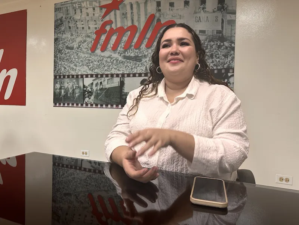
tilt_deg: -0.9
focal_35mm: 24
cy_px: 112
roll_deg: -1.6
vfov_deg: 56.8
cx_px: 150
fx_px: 207
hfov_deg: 71.6
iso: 160
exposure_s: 1/60
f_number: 1.78
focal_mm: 6.86
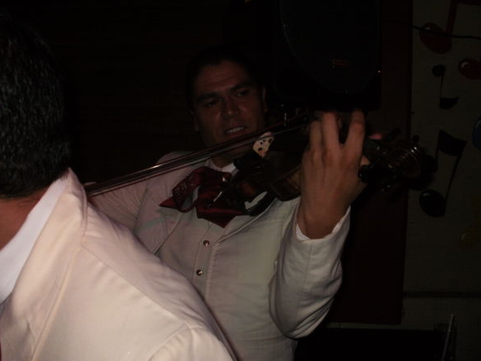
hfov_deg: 47.9
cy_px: 174
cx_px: 251
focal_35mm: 39
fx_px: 542
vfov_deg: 36.8
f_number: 3.5
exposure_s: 1/30
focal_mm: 6.3
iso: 125
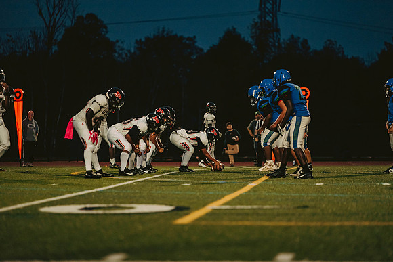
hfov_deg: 12.1
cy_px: 131
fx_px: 1856
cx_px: 196
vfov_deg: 8.1
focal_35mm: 170
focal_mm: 170
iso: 1600
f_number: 2.8
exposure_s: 1/1250
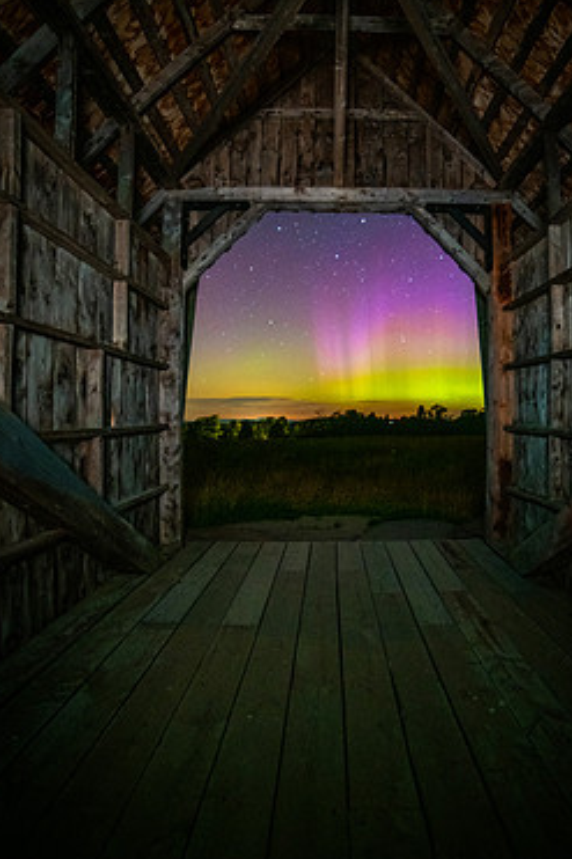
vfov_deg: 93.3
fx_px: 406
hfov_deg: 69.9
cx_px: 331
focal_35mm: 17
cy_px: 433
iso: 3200
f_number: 2.8
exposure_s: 30
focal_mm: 14
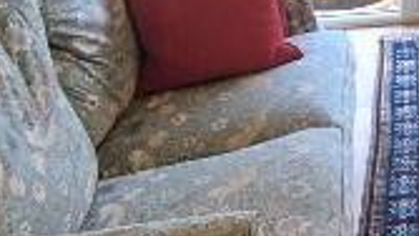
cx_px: 650
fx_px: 967
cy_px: -73
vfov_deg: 13.4
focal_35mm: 87
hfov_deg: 20.5
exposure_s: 1/50
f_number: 2.2
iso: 160
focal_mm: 1.74
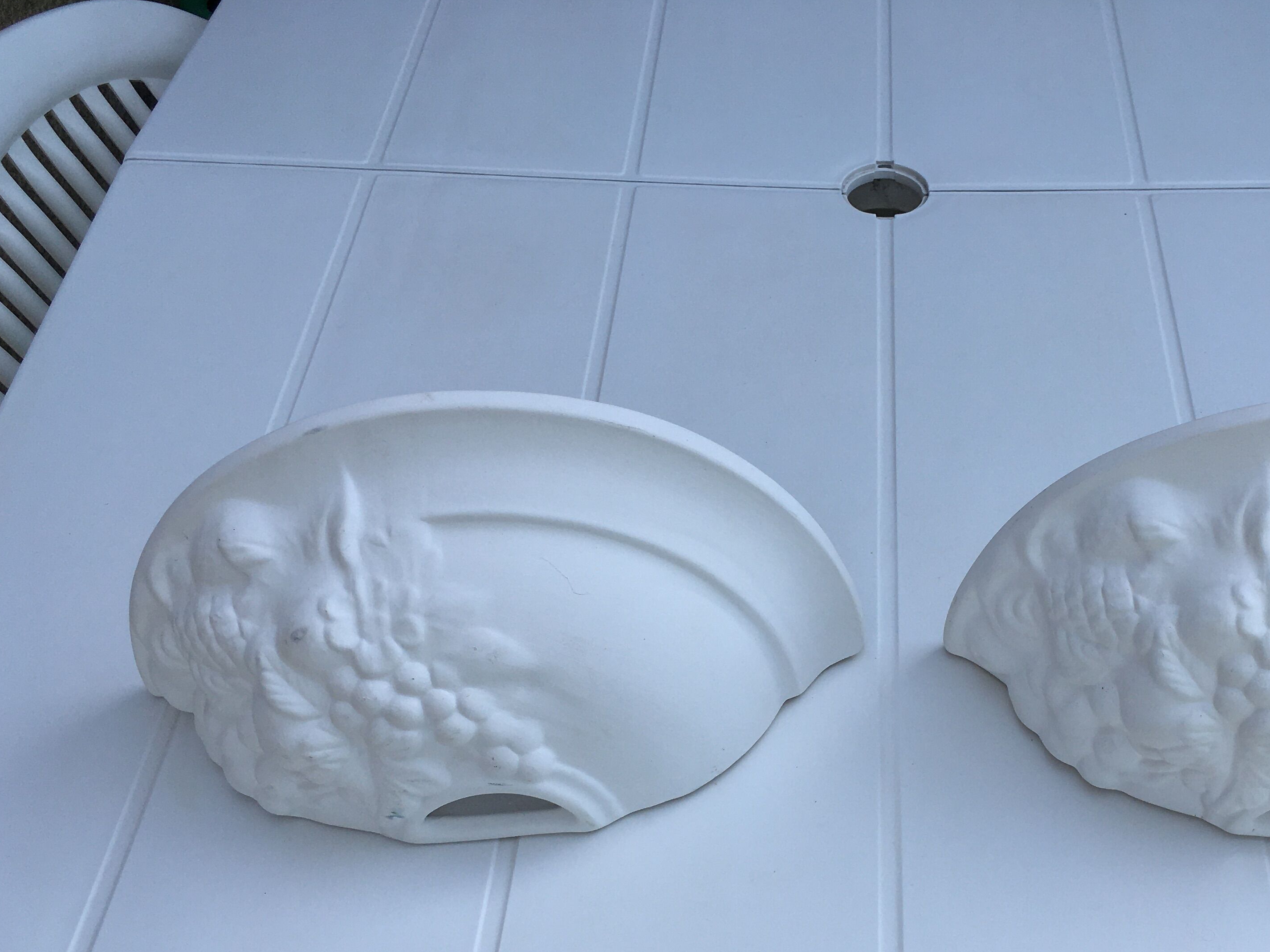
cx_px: 838
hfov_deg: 45.1
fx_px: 1504
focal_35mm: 41
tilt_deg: -49.6
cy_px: 661
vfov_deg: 34.7
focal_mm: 4.15
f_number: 2.2
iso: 25
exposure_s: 1/545
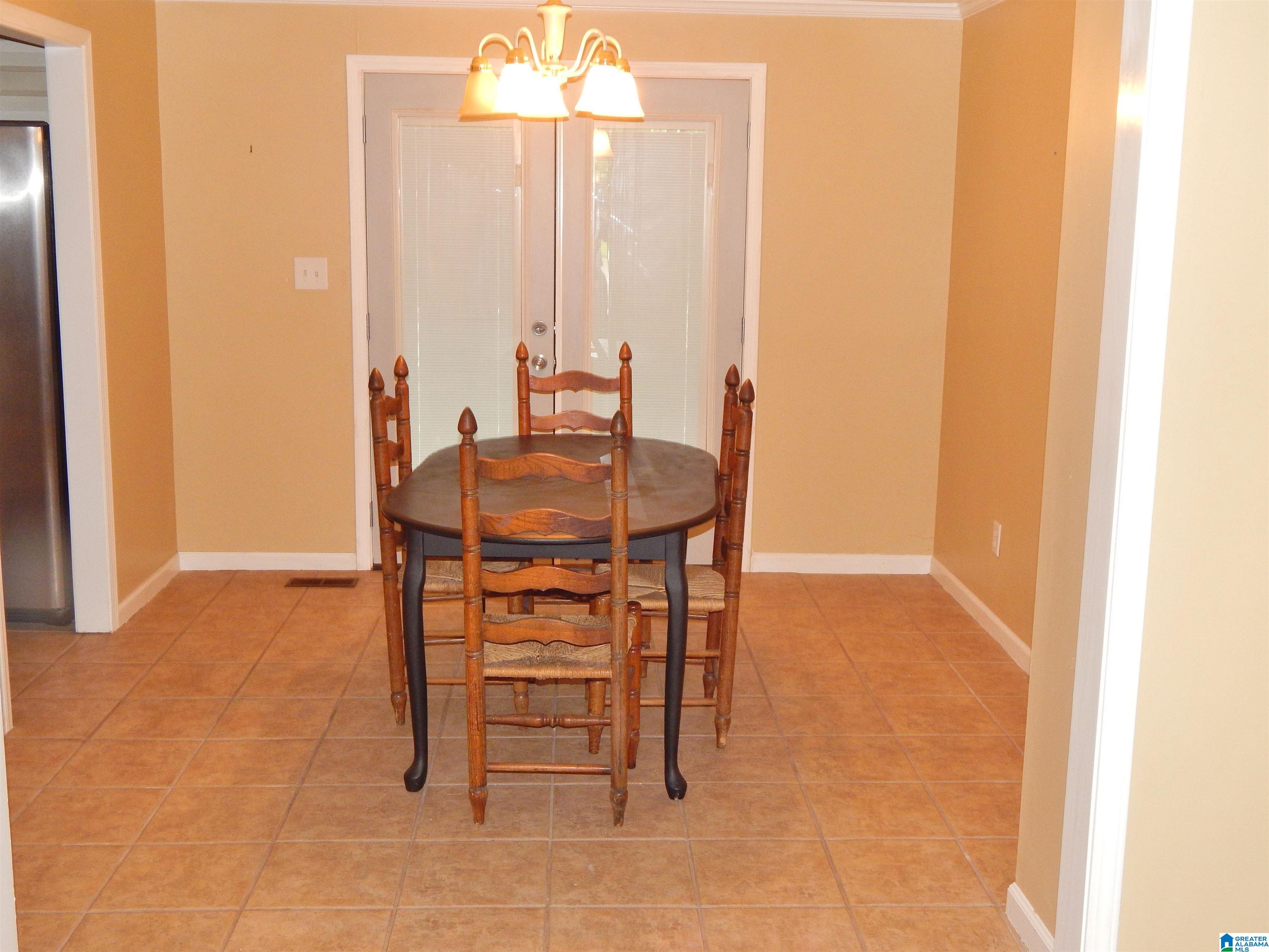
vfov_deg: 37.7
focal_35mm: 38
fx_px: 1393
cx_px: 634
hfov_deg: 49.0
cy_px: 476
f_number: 3.4
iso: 280
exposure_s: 1/30
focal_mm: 6.8
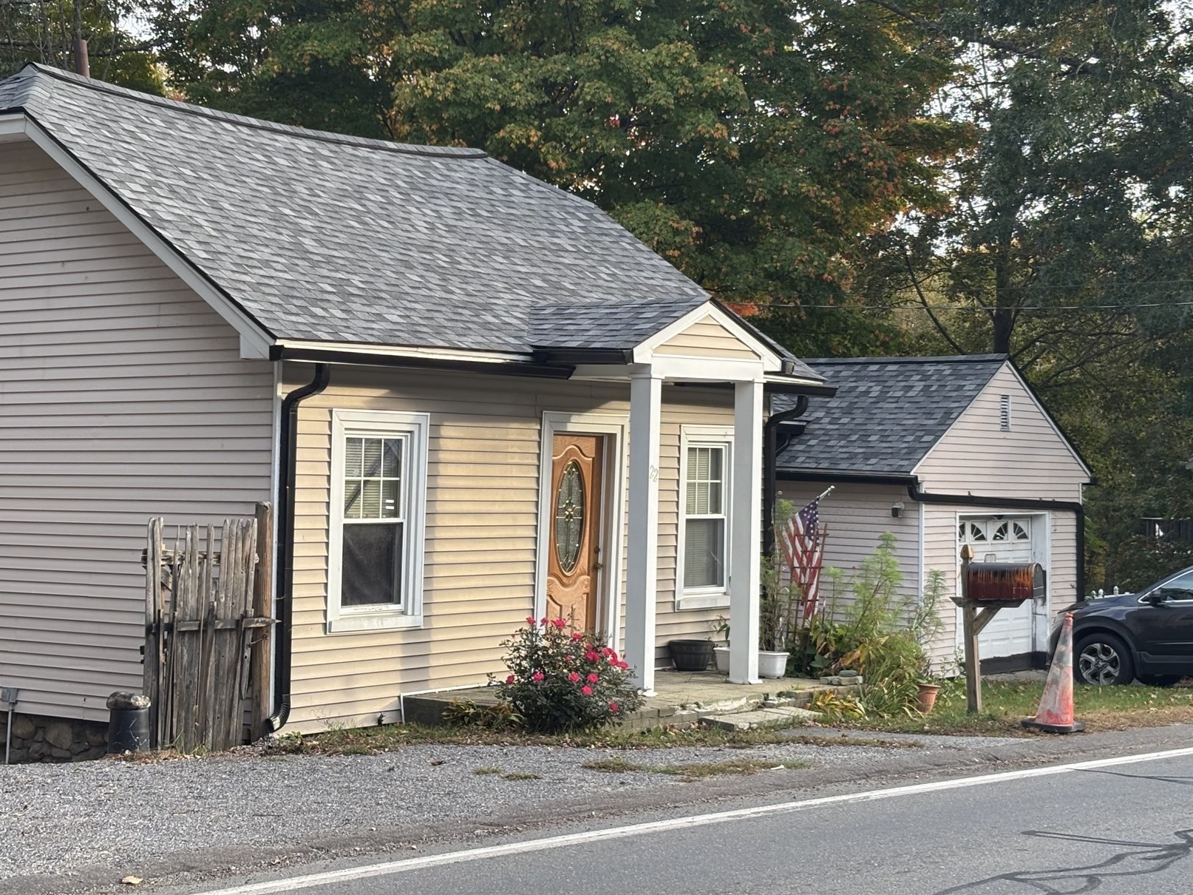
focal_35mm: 66
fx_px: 2274
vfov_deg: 22.2
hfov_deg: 29.4
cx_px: 506
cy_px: 345
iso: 32
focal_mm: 5.96
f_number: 1.6
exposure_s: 1/212
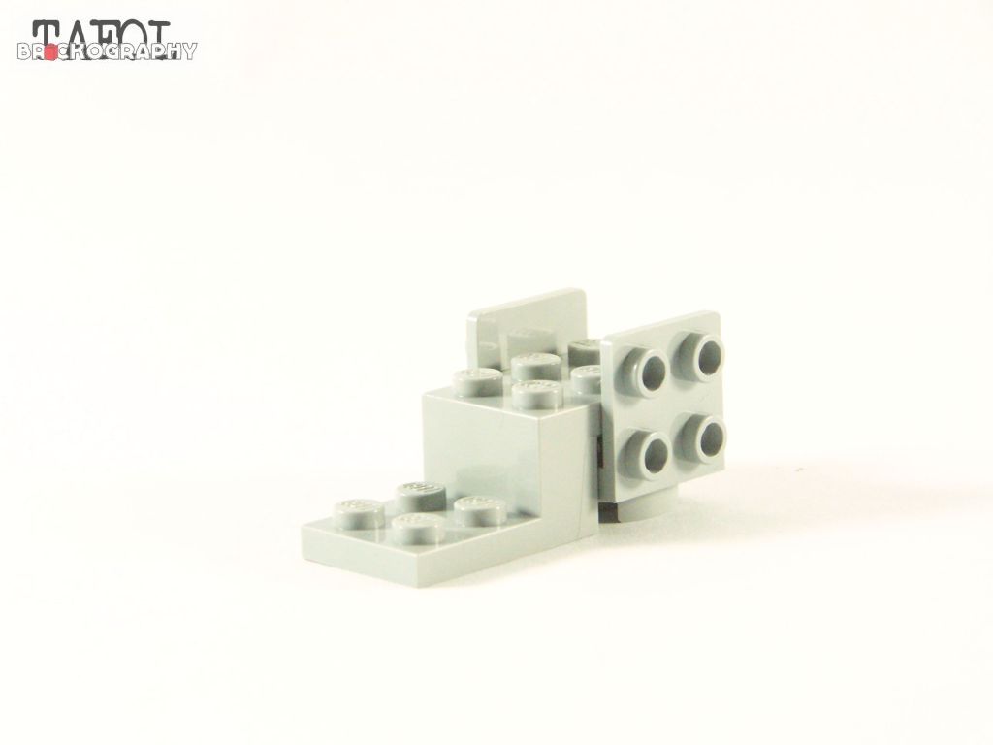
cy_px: 372
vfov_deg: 11.6
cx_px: 496
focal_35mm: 128
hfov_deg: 15.4
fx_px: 3672
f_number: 4
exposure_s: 1/60
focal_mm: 21.2
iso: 400
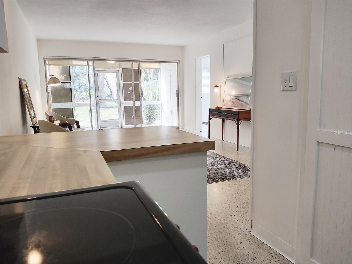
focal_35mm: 25
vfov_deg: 54.9
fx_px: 254
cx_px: 176
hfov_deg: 69.4
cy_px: 132
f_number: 1.5
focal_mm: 4.15
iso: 186
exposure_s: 1/120
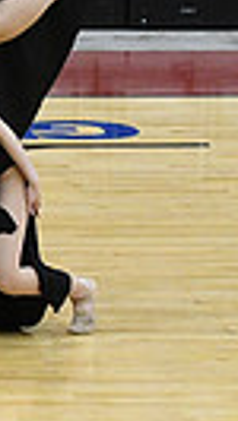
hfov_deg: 2.5
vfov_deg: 4.5
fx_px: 5386
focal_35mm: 481
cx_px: -666
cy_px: 198
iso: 4000
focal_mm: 70
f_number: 3.5
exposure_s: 1/400
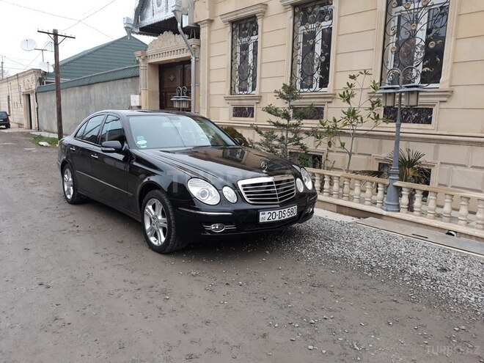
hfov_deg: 65.3
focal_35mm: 27
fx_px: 378
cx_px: 242
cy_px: 182
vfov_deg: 51.4
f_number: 1.7
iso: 50
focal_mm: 3.71
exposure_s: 1/100
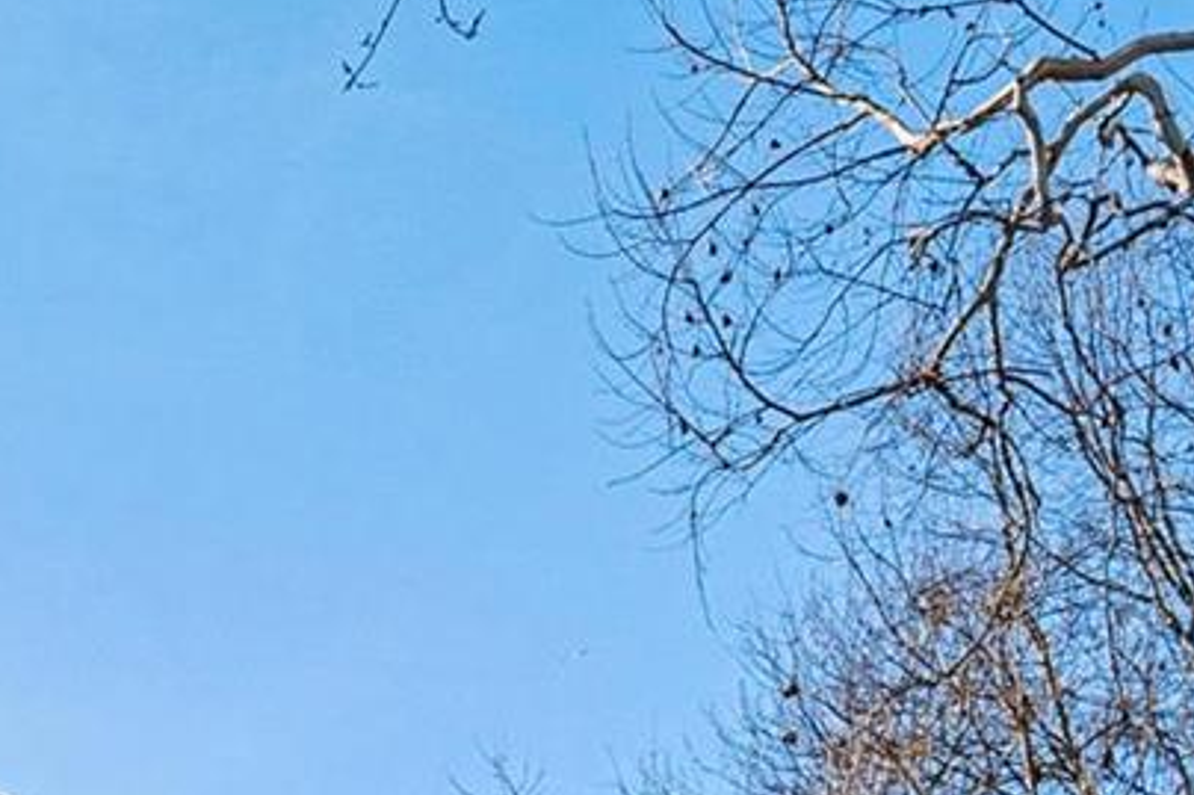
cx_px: -405
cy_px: 1433
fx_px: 3149
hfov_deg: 19.6
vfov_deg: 13.0
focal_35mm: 95
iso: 400
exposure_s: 1/250
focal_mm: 12
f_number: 8
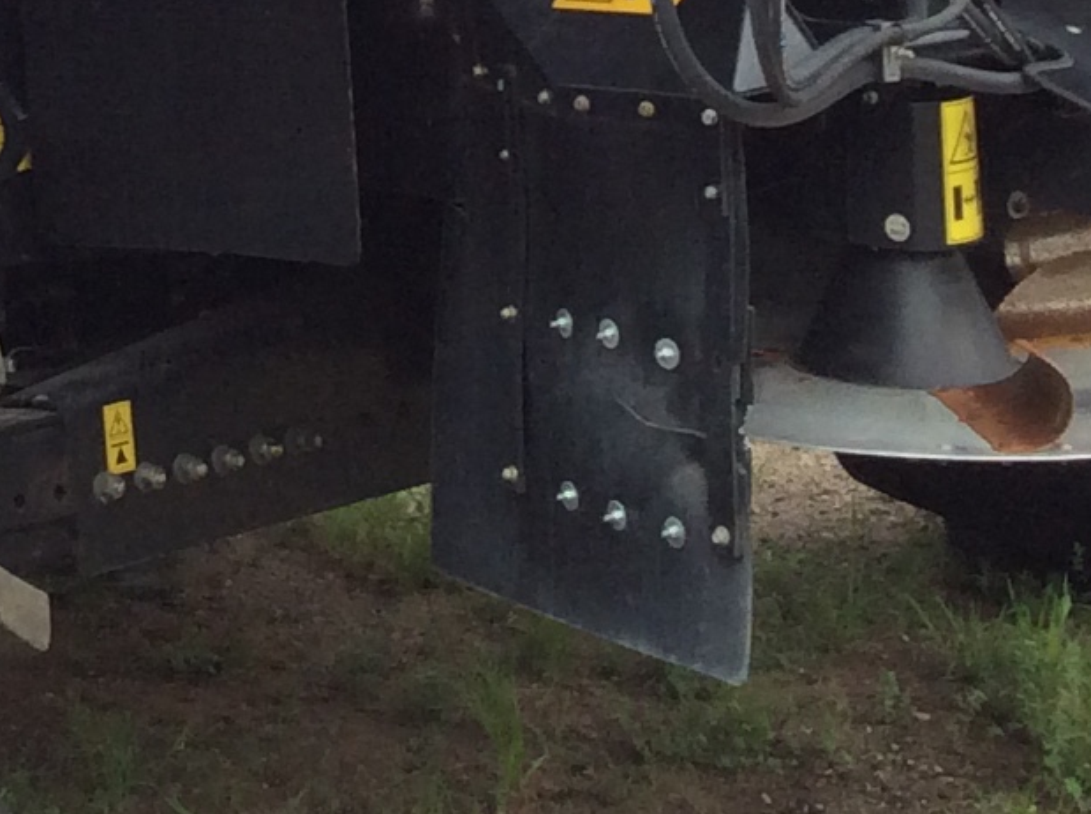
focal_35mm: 134
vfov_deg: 10.4
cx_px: -123
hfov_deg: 14.4
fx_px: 4216
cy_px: -617
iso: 32
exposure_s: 1/302
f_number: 2.4
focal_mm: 3.3
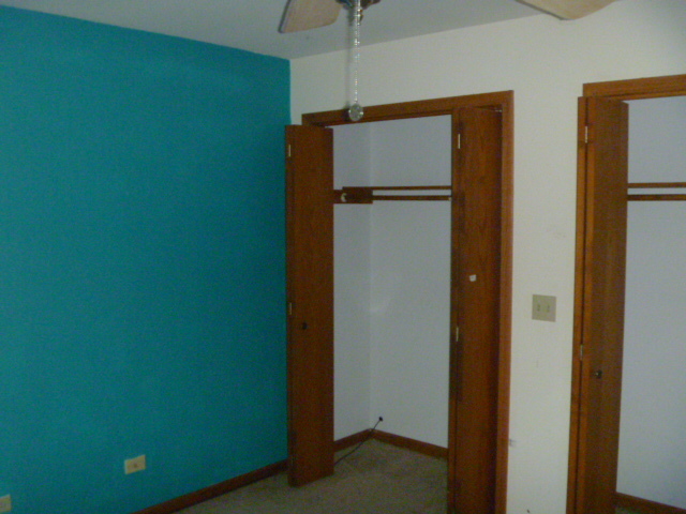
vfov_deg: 40.7
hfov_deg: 52.6
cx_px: 343
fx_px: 694
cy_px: 257
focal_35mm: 35
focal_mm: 6.3
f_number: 3.5
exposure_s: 1/60
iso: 640
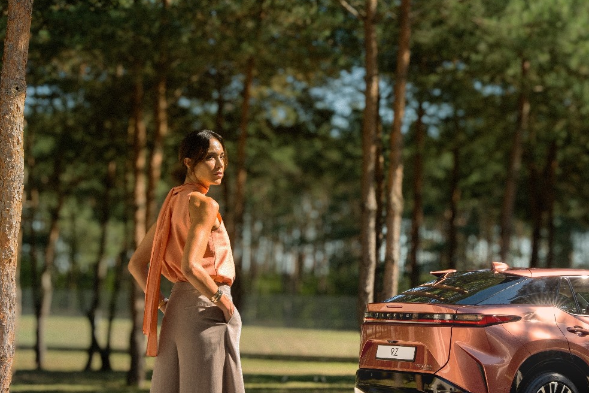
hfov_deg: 27.3
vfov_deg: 18.6
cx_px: 434
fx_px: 1197
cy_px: 256
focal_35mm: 73
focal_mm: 41.1
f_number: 13
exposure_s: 1/160
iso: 400
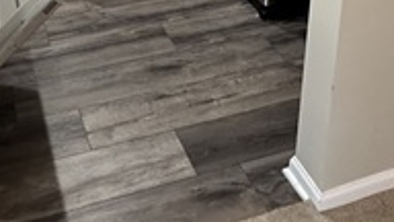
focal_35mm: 53
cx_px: 103
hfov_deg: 38.3
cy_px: -192
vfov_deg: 17.6
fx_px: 554
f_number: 2.2
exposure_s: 1/60
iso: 640
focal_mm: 2.22
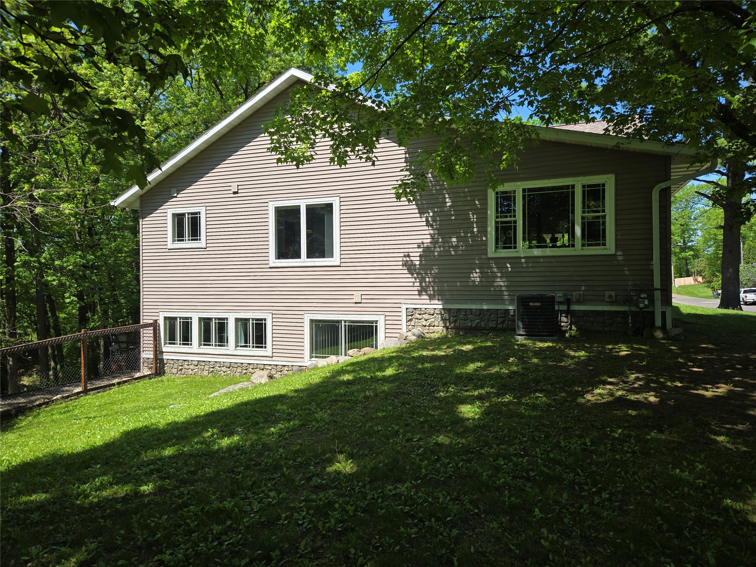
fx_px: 502
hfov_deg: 73.9
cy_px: 284
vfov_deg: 58.9
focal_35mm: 23
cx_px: 378
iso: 25
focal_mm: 5.4
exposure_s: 1/742
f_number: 1.8
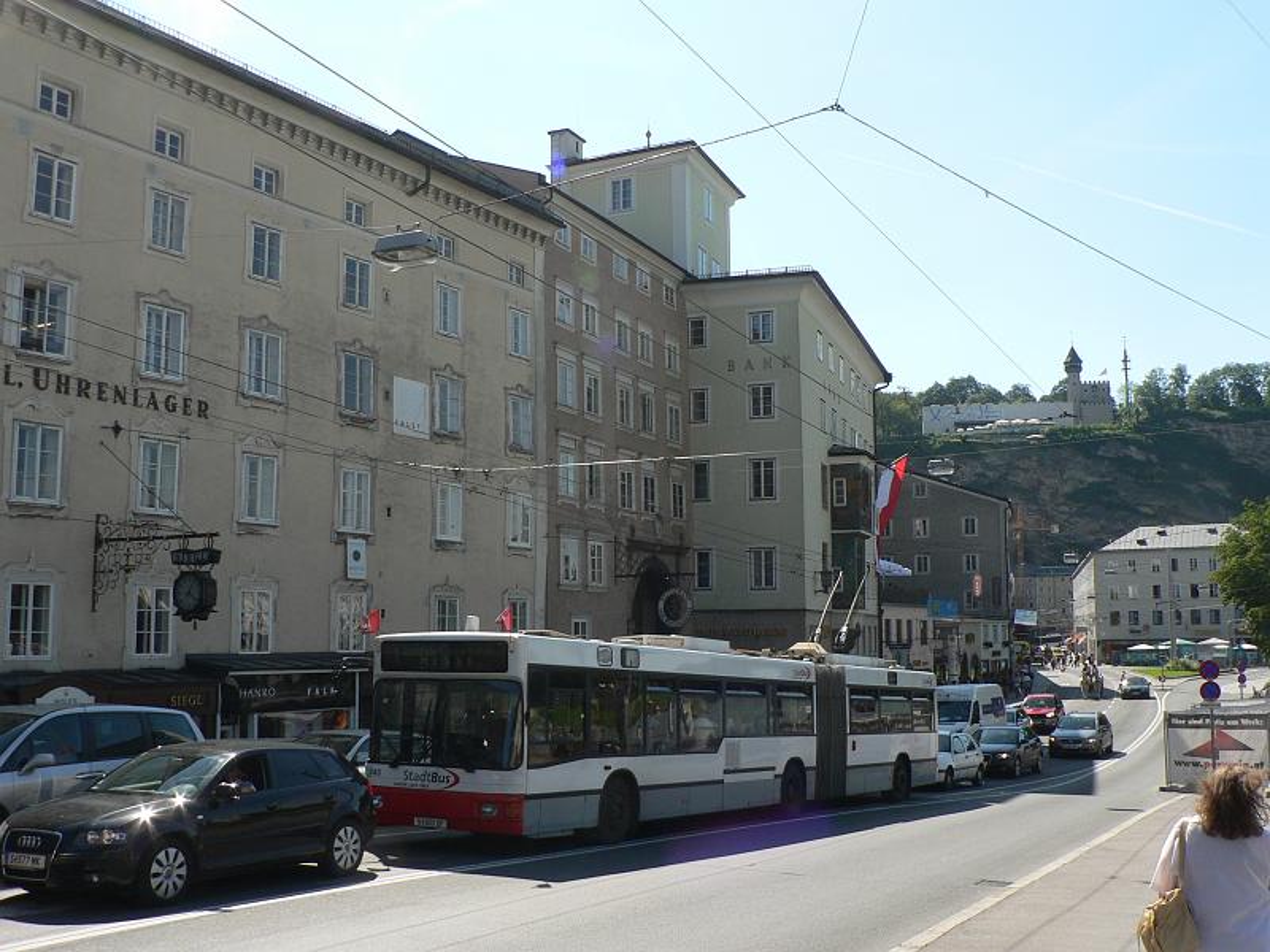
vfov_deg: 39.7
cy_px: 476
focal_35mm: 36
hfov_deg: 51.4
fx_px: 1321
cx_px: 635
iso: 80
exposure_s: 1/400
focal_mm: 6
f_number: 5
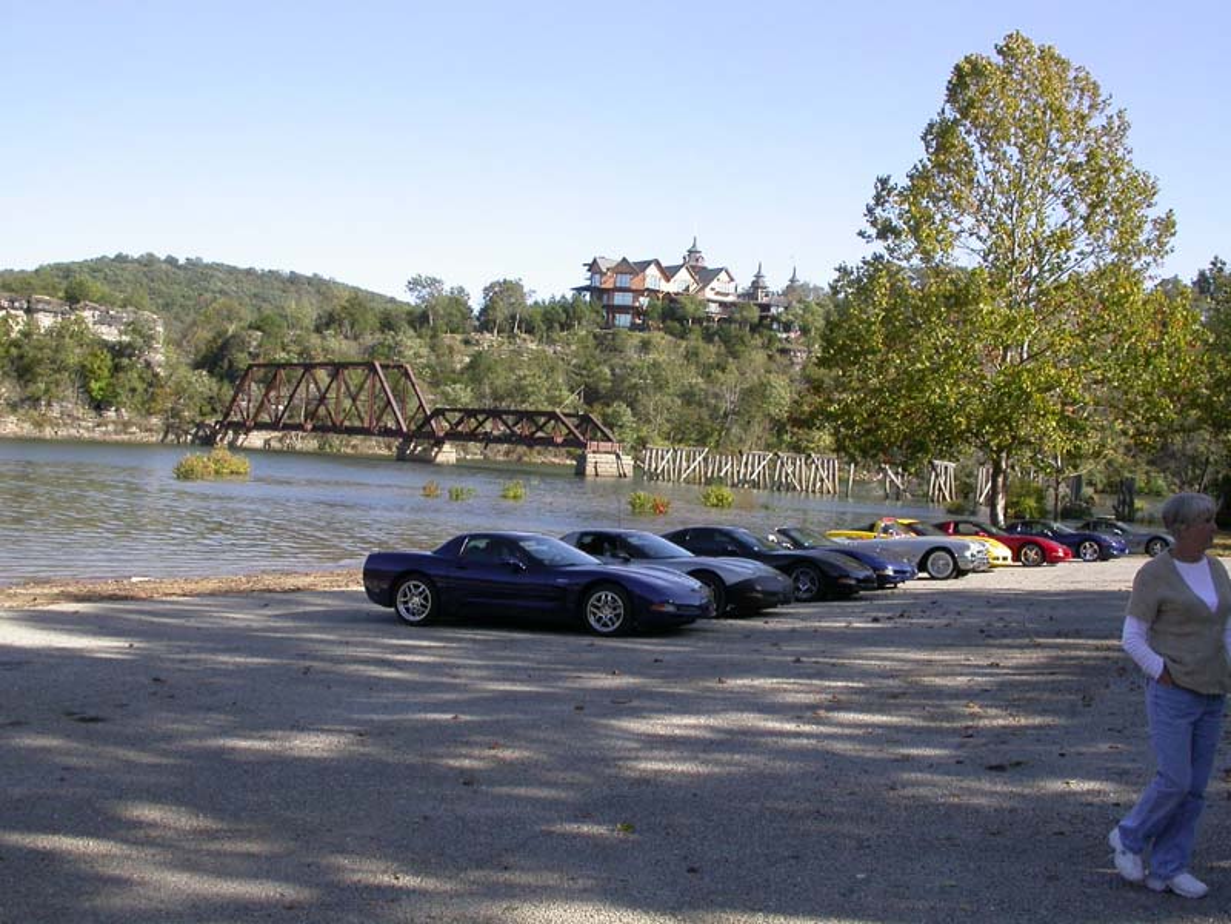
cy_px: 462
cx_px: 616
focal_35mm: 38
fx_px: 1351
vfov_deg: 37.7
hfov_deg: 49.0
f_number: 6
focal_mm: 7.85
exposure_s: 1/234
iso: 100
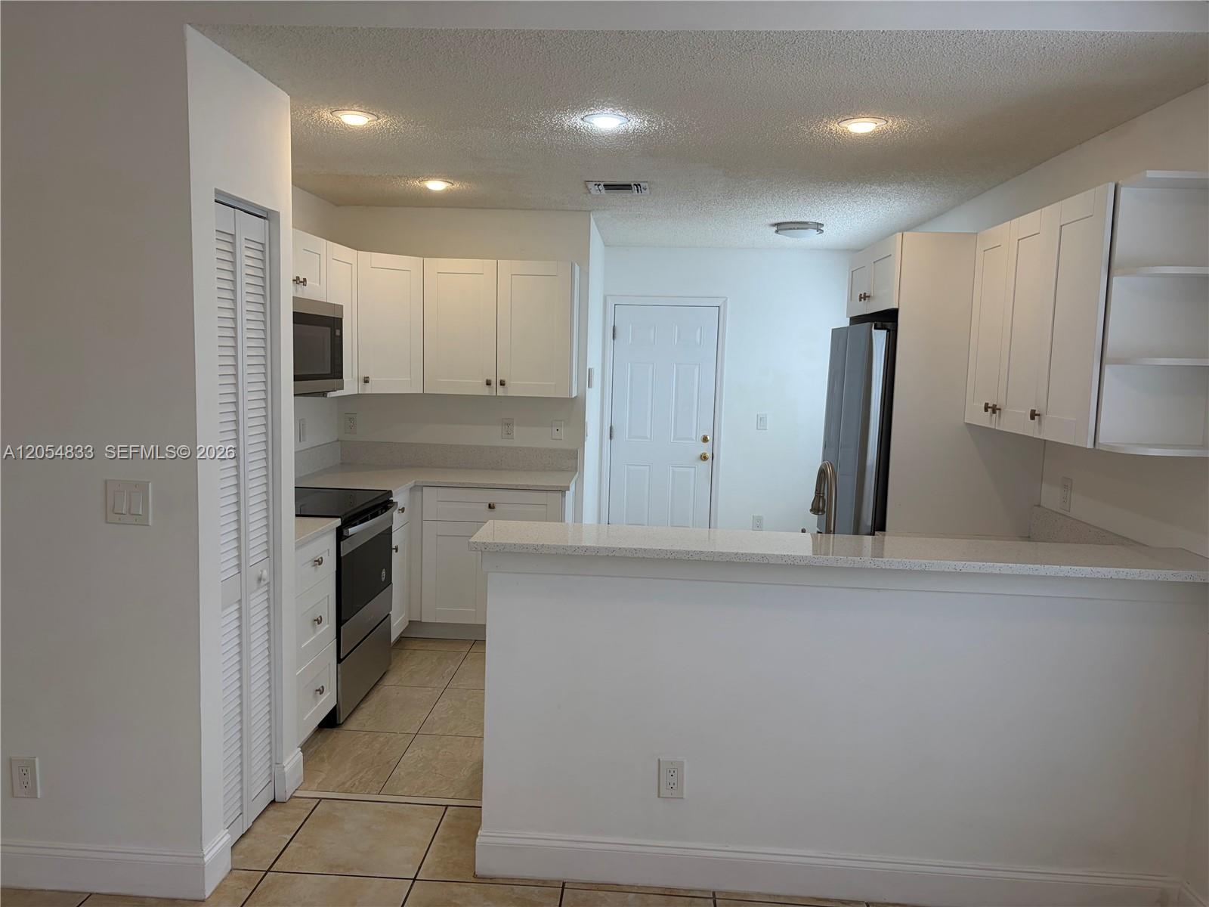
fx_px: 908
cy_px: 454
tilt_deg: -4.4
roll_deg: -0.4
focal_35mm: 26
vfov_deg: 53.1
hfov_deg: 67.3
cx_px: 604
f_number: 1.6
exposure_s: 1/181
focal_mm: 5.96
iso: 64
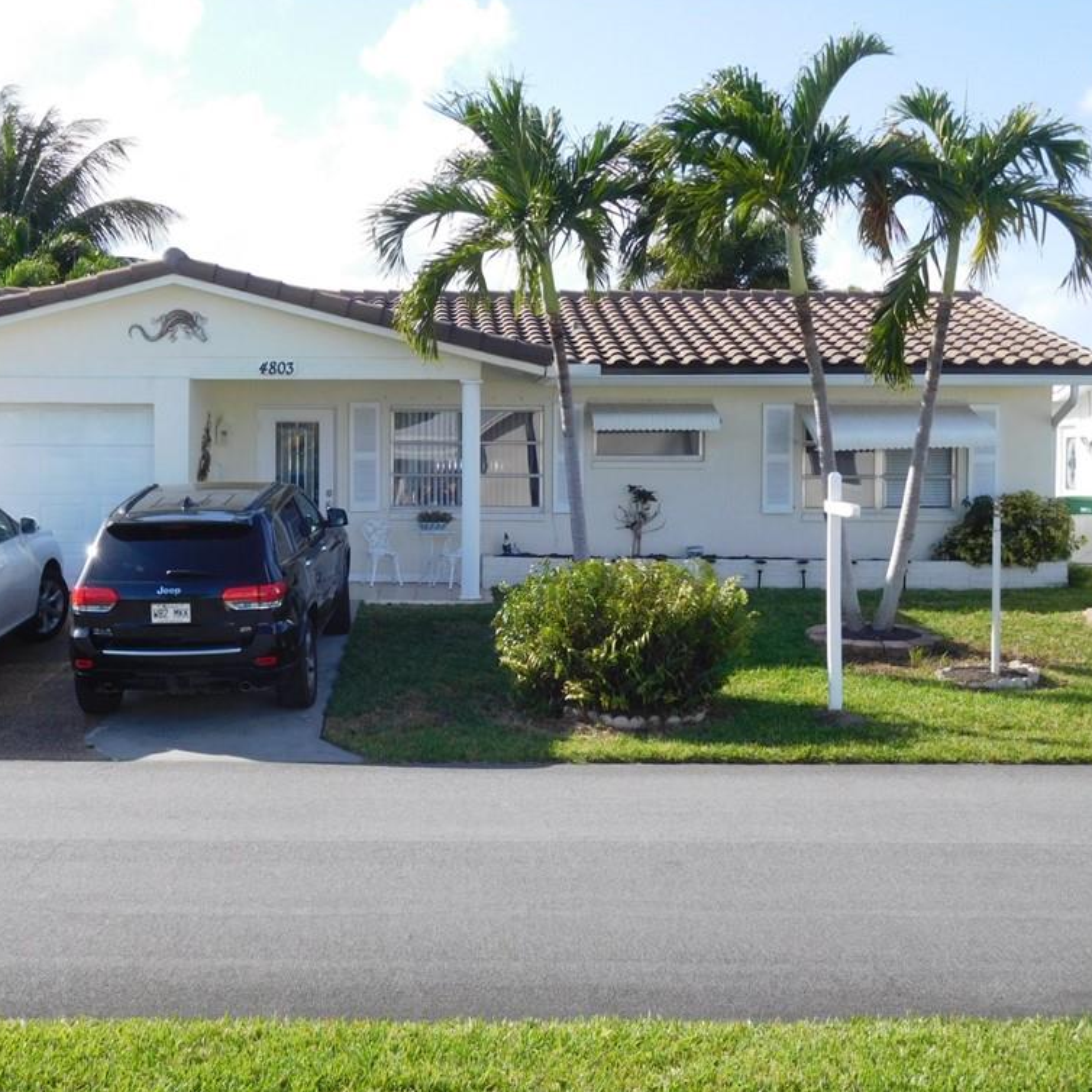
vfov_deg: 35.4
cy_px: 542
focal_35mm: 48
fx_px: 1713
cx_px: 433
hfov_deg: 35.2
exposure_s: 1/640
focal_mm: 7.1
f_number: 3.9
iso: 125
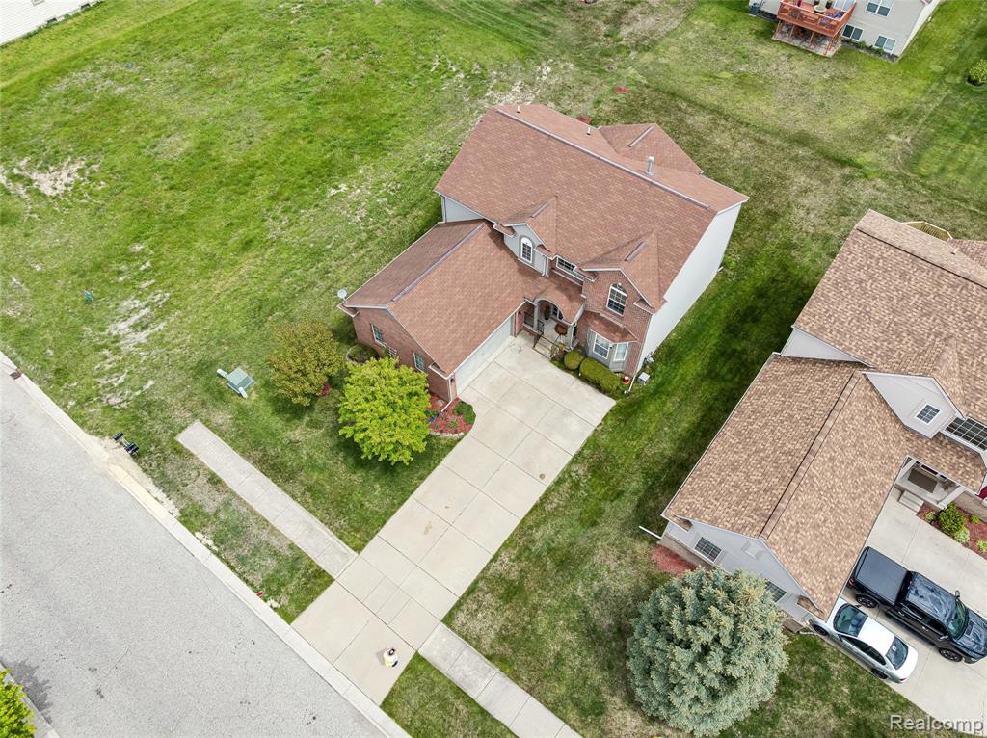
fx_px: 684
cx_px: 494
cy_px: 369
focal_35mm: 24
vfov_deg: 56.7
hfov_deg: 71.6
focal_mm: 12.3
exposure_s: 1/1000
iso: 100
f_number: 2.8
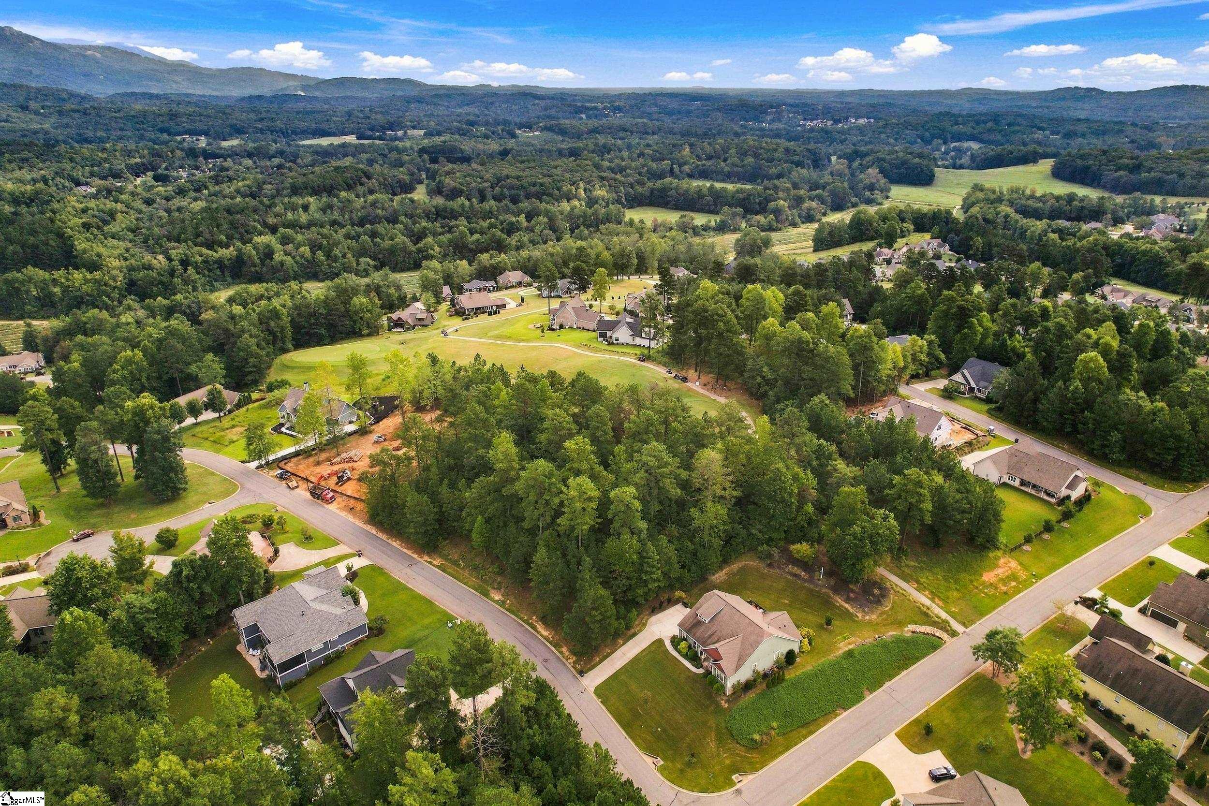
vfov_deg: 57.2
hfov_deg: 78.6
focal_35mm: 22
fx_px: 739
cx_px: 604
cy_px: 403
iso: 100
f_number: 2.8
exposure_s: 1/180
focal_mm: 8.4
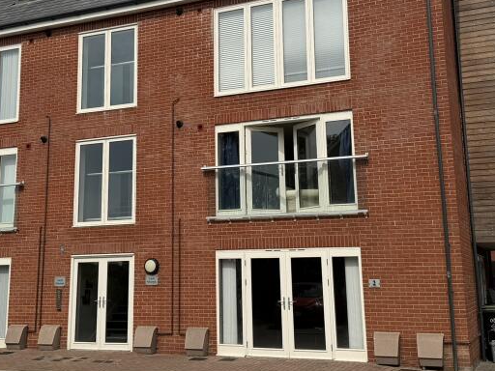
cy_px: 135
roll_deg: +0.5
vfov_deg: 30.1
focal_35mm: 48
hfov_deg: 39.5
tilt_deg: +12.1
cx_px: 207
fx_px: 686
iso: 80
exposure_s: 1/8130
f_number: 1.78
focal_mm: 6.76
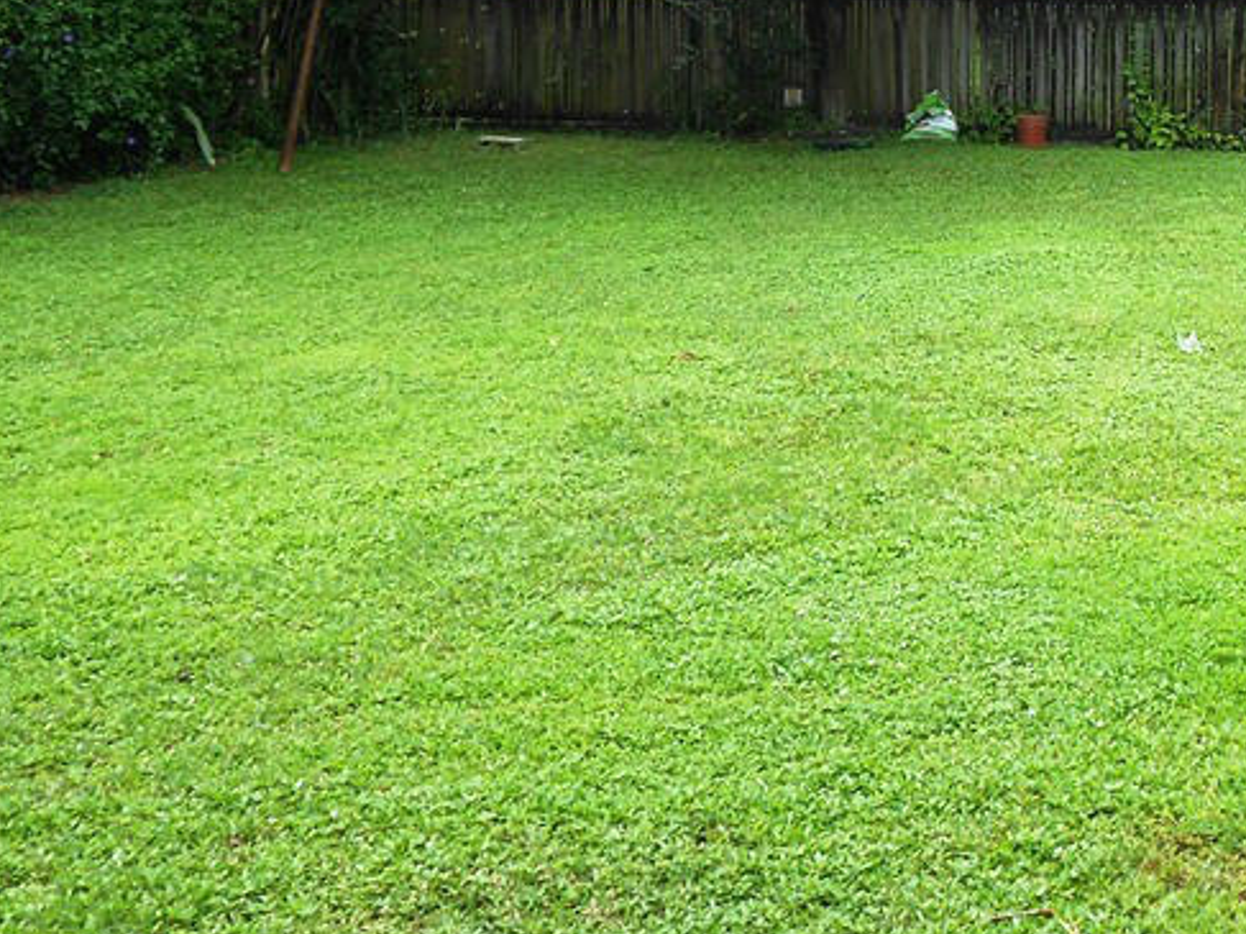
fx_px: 2195
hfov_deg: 31.1
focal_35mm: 61
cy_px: 131
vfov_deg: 23.5
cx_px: 952
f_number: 3.4
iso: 80
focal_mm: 5.1
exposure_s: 1/80
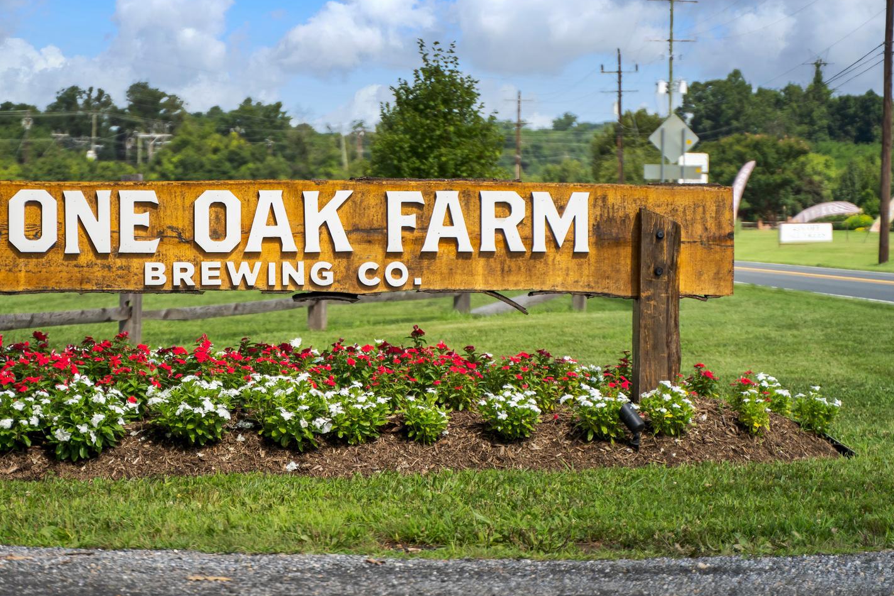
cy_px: 279
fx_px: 2682
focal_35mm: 108
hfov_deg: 18.8
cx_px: 251
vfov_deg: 12.7
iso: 500
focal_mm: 75
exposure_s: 1/8000
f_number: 2.8
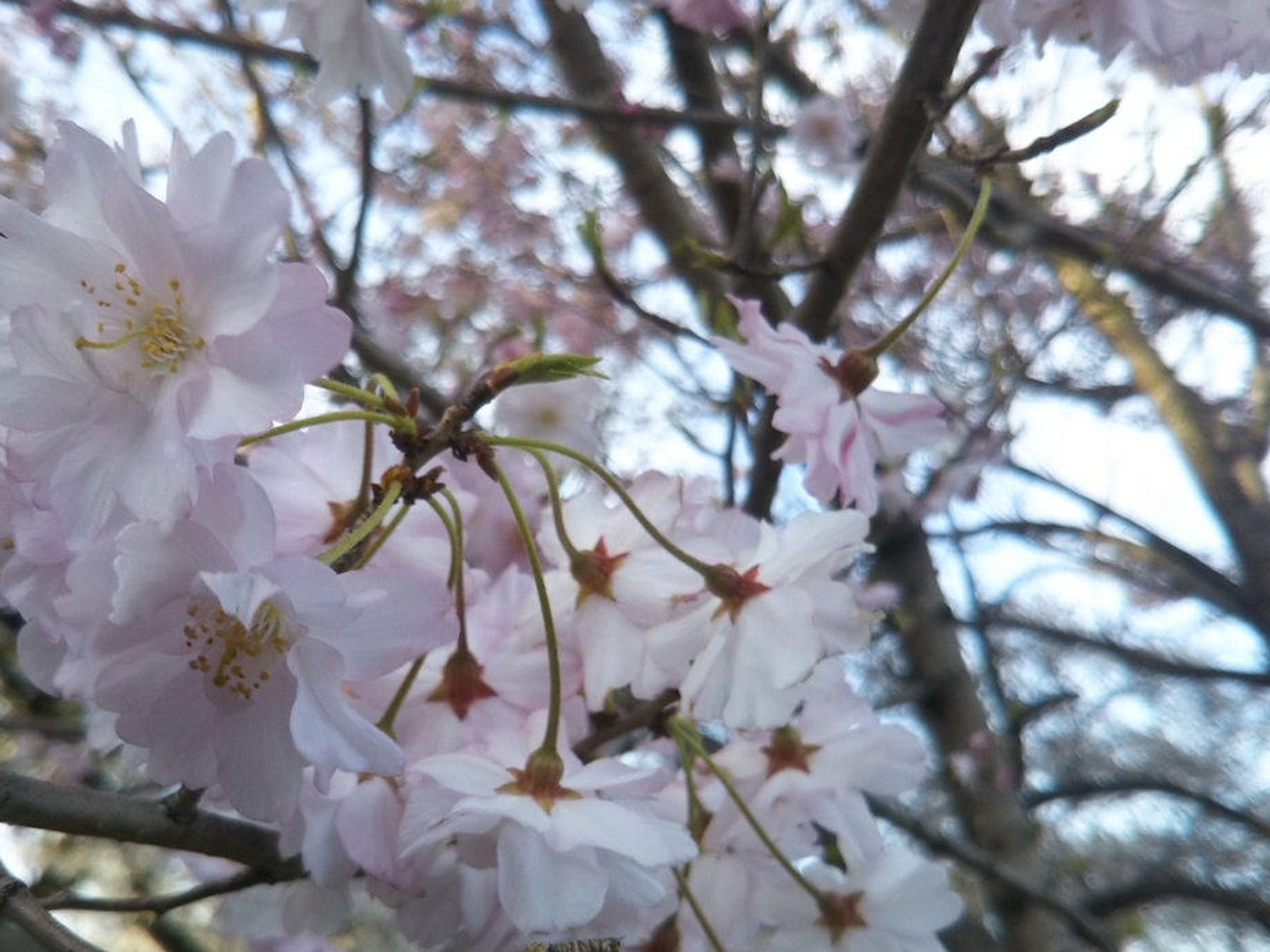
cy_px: 545
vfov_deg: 36.7
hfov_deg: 47.7
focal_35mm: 39
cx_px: 552
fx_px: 1431
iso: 25
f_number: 2.2
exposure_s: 1/167
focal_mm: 4
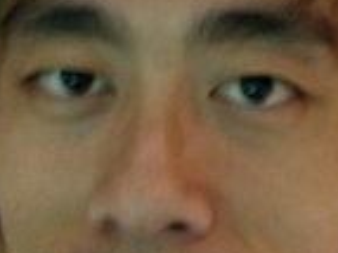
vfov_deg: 9.9
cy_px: -125
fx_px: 1415
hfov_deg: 13.6
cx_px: 149
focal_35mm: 145
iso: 200
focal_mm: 6.2
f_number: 2.8
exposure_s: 1/5
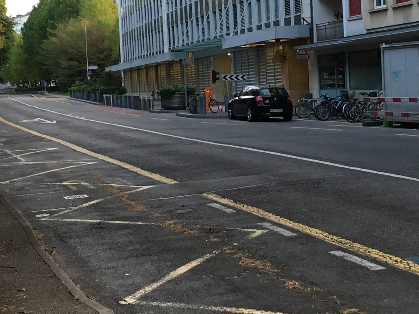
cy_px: 104
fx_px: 896
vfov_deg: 19.8
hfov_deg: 26.3
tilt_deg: -0.6
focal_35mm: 74
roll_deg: +2.1
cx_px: 207
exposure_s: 1/33
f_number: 2.2
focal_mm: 4.15
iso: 32
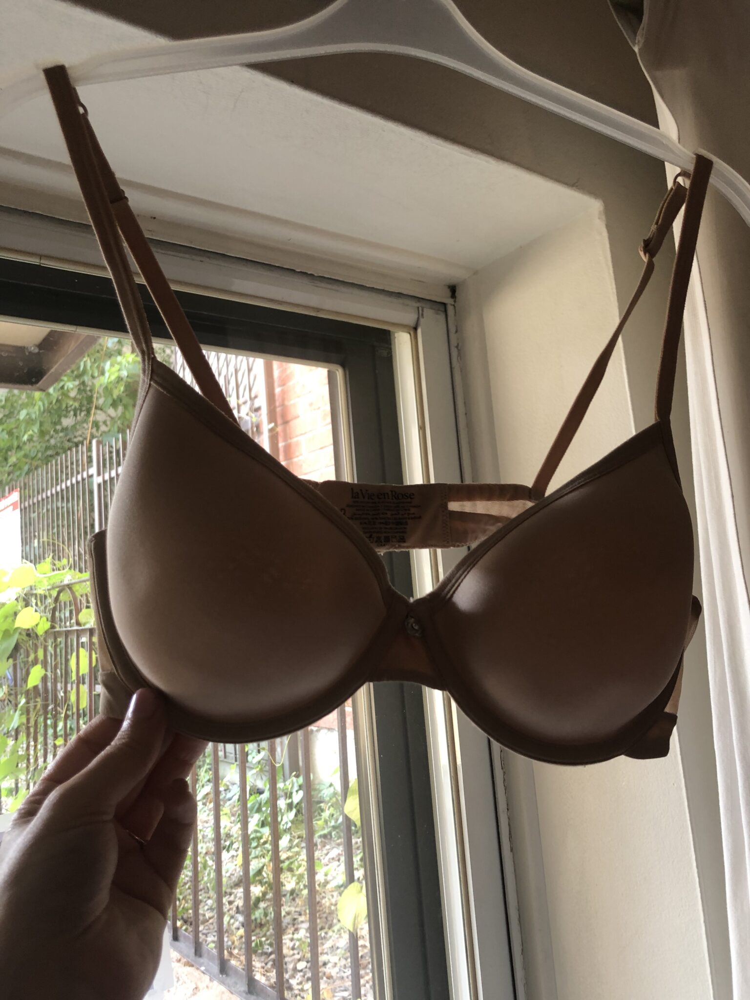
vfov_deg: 63.4
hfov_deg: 49.7
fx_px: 809
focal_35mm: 28
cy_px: 500
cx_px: 375
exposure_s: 1/24
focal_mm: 3.99
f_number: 1.8
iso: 40
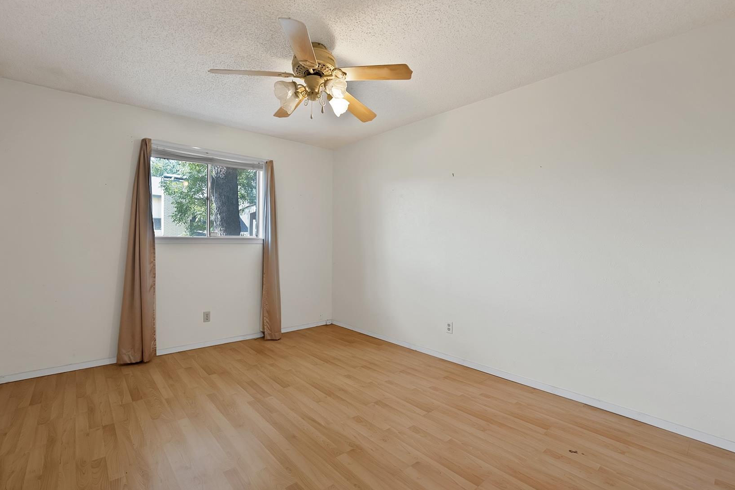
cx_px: 348
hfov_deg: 100.3
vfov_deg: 77.3
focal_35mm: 15
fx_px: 306
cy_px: 246
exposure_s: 1/25
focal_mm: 12
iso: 640
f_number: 4
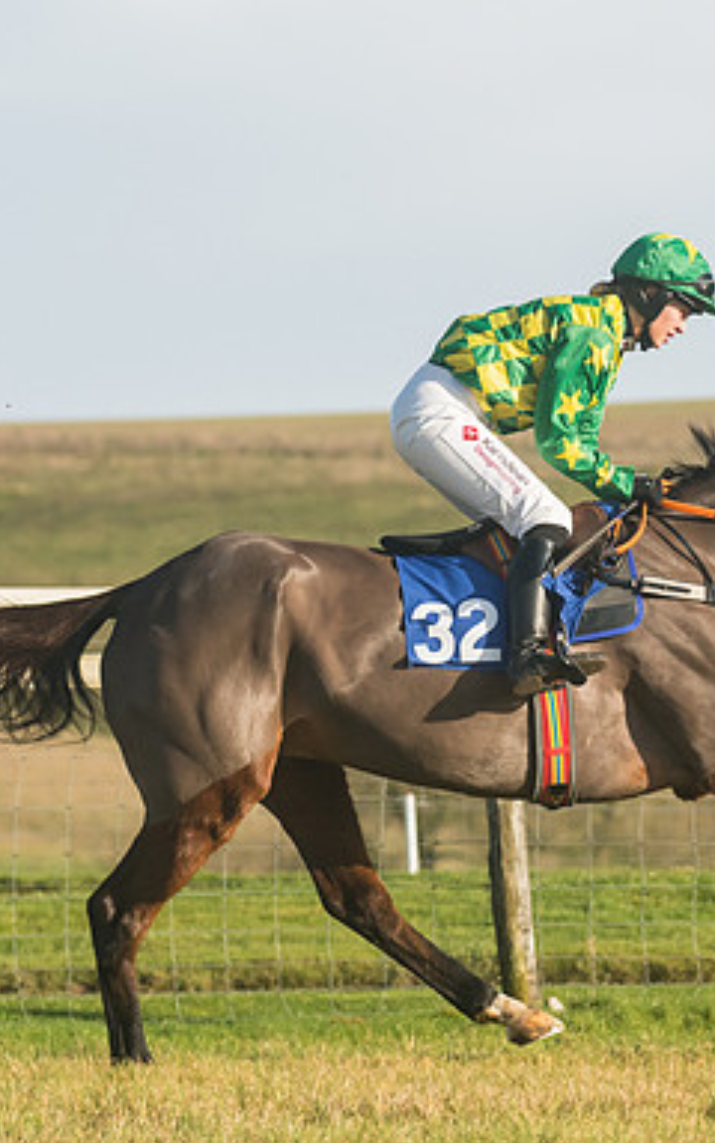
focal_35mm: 357
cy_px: 572
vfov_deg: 5.9
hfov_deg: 3.7
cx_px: 584
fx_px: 11130
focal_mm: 155
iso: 400
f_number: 5
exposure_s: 1/5000
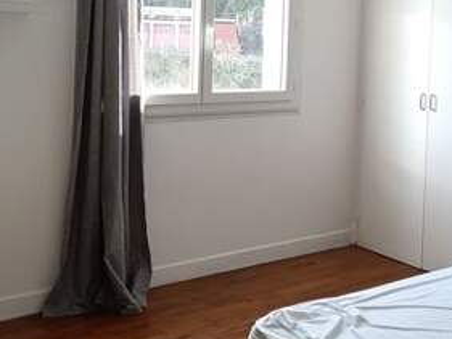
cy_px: 74
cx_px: 333
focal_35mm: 57
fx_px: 745
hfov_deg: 33.2
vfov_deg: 25.3
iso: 250
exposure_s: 1/50
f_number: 1.7
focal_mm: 4.7
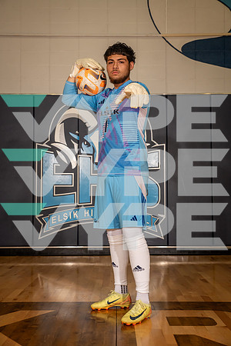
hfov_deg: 28.1
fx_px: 462
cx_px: 116
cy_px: 173
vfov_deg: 41.1
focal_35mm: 48
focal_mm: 48
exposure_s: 1/400
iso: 800
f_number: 6.3
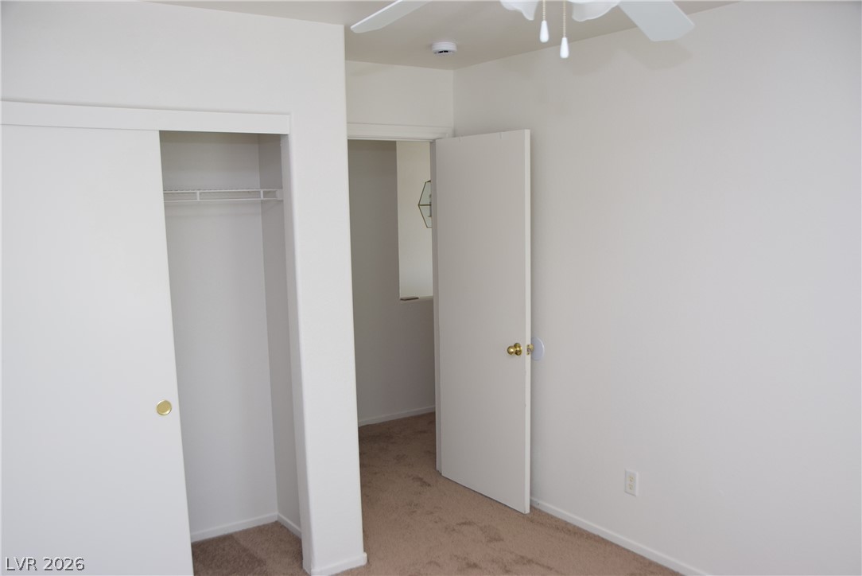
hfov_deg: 57.2
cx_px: 431
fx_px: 791
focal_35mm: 33
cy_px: 288
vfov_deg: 40.0
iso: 400
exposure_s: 1/80
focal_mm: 22
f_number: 4.5
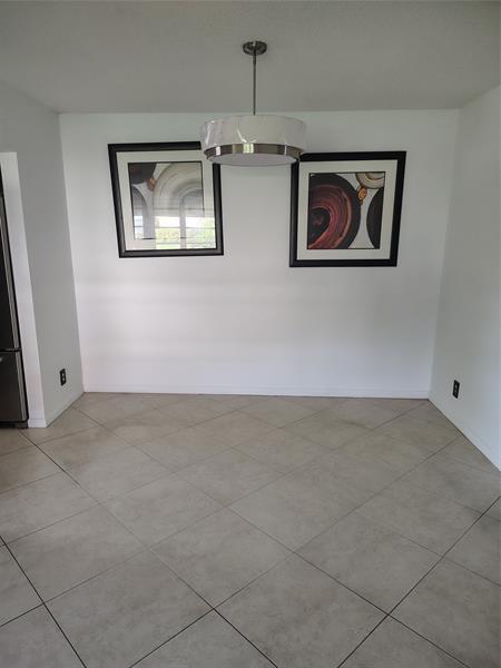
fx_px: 463
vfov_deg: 71.6
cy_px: 334
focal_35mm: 24
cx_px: 250
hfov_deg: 56.8
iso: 745
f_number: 1.8
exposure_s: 1/100
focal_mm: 5.56
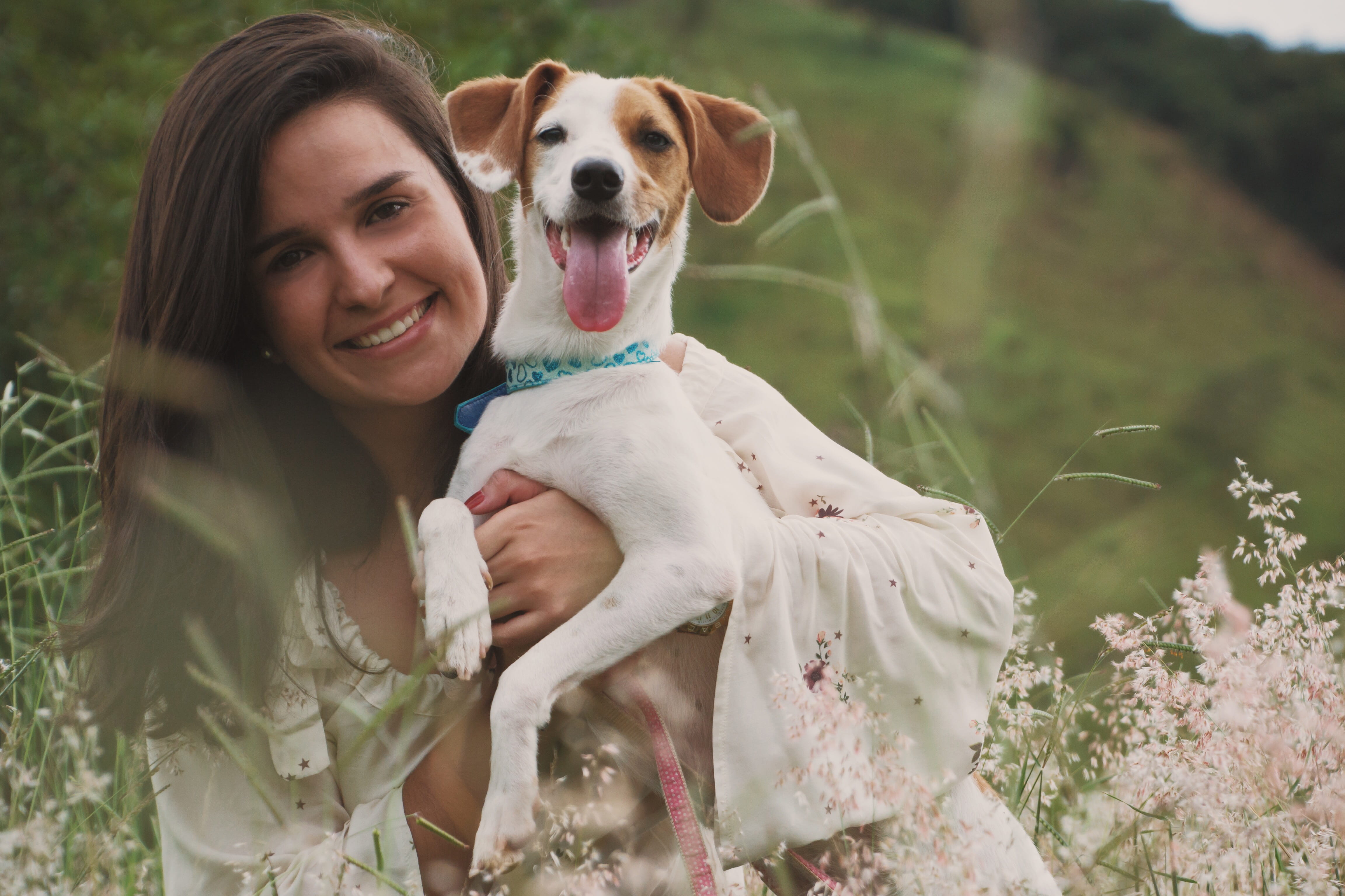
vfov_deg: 9.6
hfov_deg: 14.4
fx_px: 5324
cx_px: 672
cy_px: 448
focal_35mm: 142
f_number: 5.3
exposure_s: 1/1250
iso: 400
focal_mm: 95
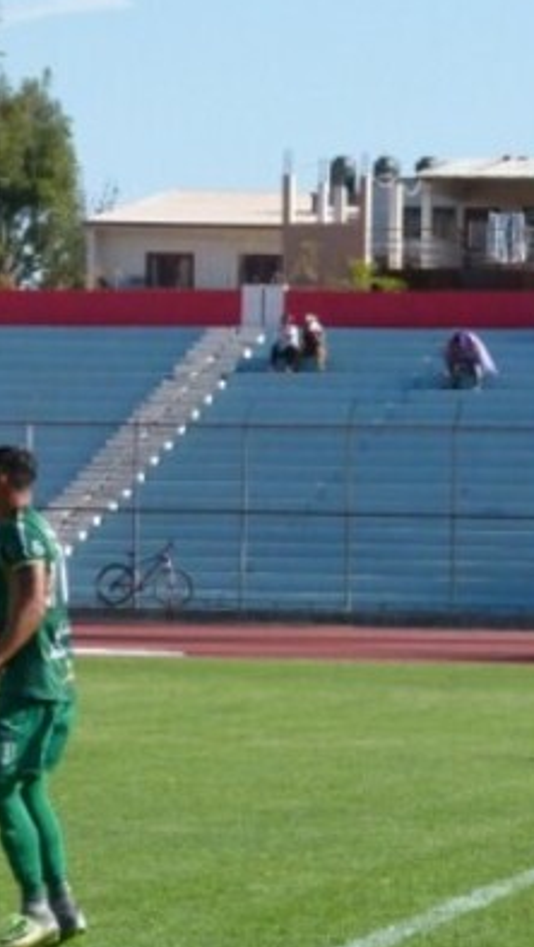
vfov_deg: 8.2
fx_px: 6612
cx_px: 707
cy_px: 734
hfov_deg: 4.6
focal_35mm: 263
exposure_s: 1/640
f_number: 4
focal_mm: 17.5
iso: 100
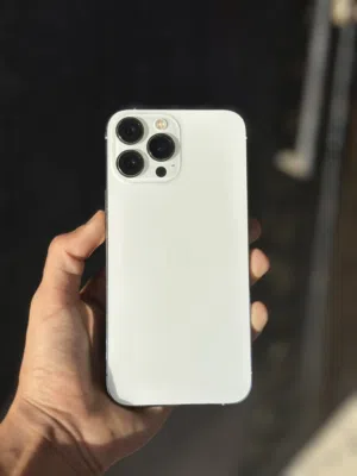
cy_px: 238
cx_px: 178
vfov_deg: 39.7
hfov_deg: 30.3
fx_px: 660
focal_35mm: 48
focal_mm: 6.86
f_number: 1.78
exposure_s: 1/6211
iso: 100
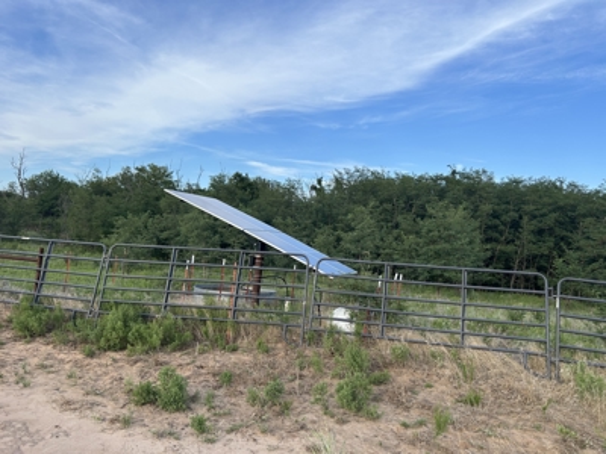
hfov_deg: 67.3
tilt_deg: +1.7
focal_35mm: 26
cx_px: 303
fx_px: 455
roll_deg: -4.7
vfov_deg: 53.1
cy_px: 227
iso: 50
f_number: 1.5
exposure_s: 1/1869
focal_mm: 5.7
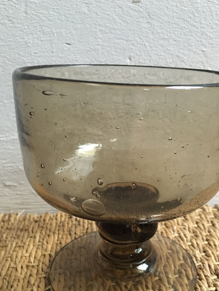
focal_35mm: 37
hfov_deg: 38.5
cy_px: 178
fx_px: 312
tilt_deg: -20.9
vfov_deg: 49.7
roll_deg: -0.3
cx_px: 130
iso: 320
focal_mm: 4.15
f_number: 2.2
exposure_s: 1/17
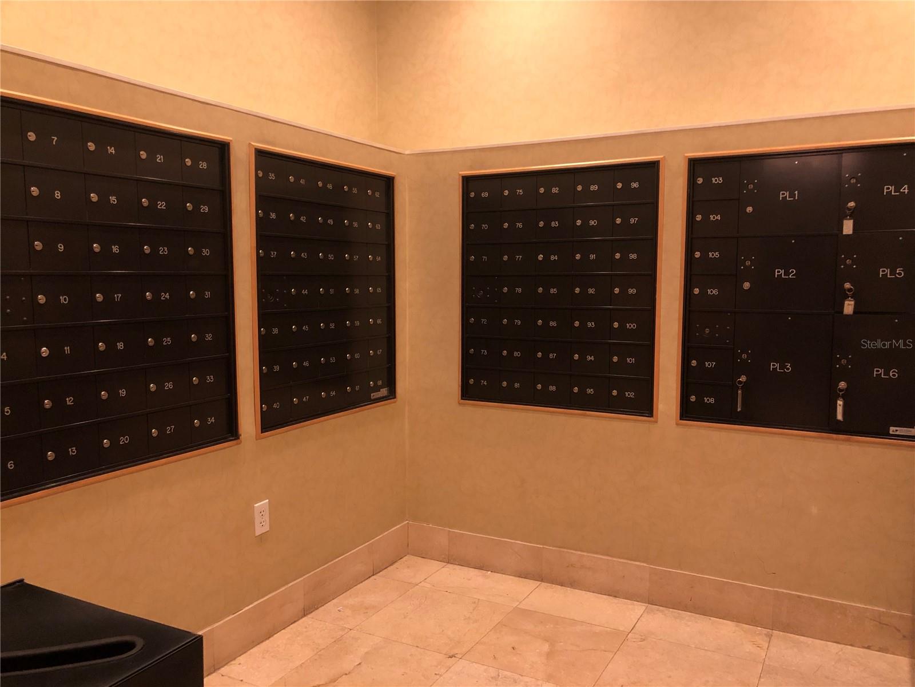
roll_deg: +0.7
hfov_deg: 63.4
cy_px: 344
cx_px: 458
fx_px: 740
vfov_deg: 49.7
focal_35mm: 28
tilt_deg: -5.5
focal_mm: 4
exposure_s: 1/15
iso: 100
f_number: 1.8
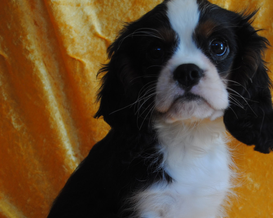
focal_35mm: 84
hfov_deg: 22.6
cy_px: 162
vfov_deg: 18.2
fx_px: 679
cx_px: 182
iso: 200
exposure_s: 1/60
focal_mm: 26
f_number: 4.2
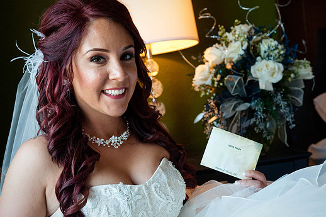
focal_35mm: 56
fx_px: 507
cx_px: 159
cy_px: 115
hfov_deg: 35.6
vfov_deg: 24.2
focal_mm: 50
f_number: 5.6
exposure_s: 1/125
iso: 1250
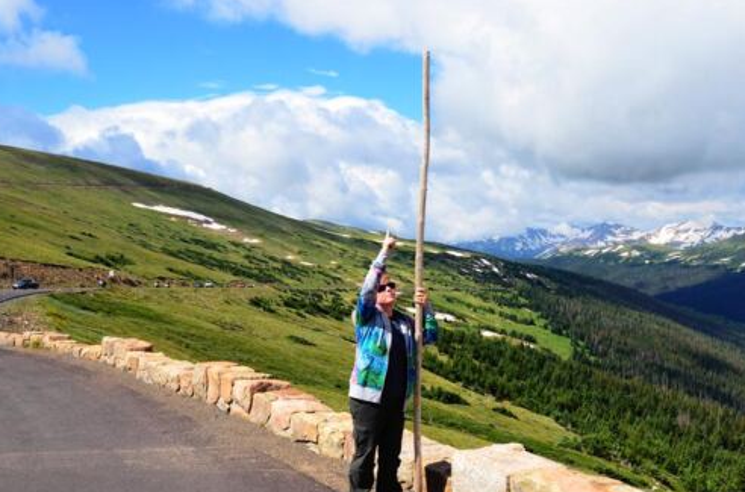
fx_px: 805
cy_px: 293
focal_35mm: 39
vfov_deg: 33.9
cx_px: 436
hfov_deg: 49.5
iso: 100
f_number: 11
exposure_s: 1/160
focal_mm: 20
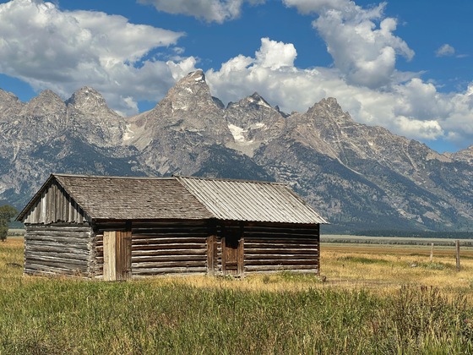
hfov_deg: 25.3
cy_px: 178
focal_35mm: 77
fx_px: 1052
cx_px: 236
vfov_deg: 19.1
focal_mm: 9
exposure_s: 1/951
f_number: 2.8
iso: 32
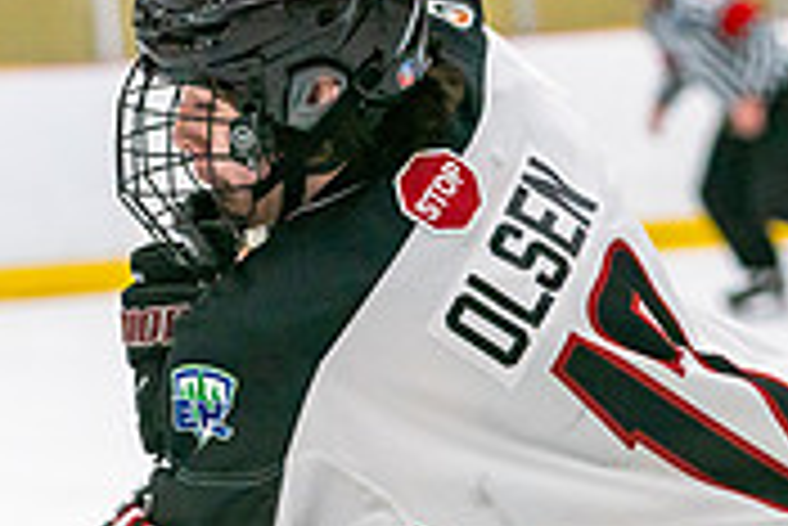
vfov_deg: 5.1
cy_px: 731
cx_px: 221
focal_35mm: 268
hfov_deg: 7.7
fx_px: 5871
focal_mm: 81
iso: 3200
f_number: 2.8
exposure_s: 1/1250
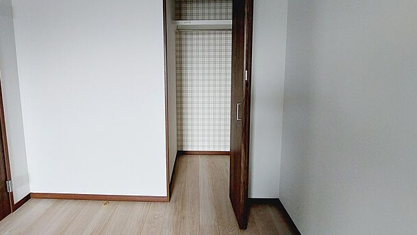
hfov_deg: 102.9
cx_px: 197
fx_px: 166
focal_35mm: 15
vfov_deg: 69.0
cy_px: 82
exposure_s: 1/60
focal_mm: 1.74
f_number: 2.2
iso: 320
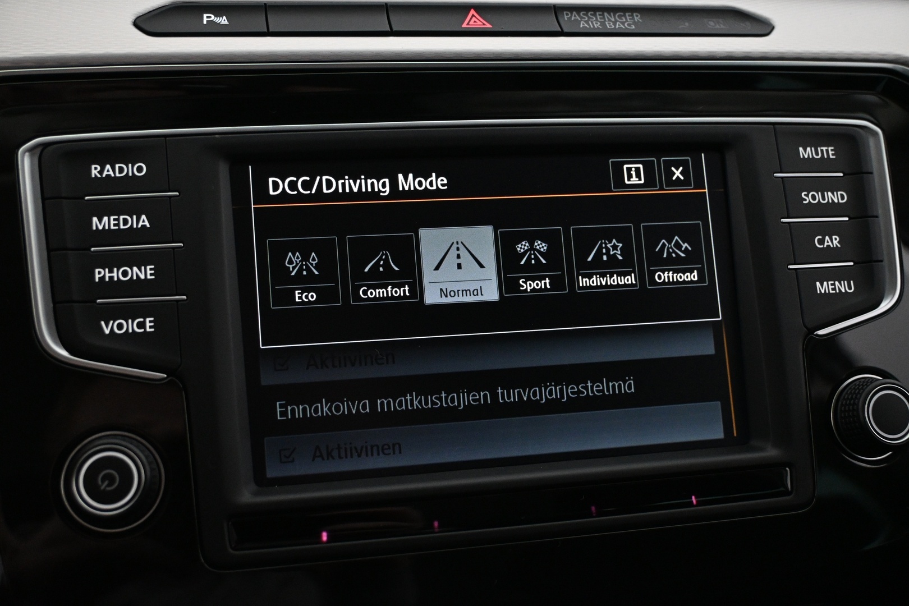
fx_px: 1041
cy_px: 303
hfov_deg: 47.2
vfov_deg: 32.4
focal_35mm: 41
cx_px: 454
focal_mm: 27.5
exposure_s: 1/100
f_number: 4.5
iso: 3200
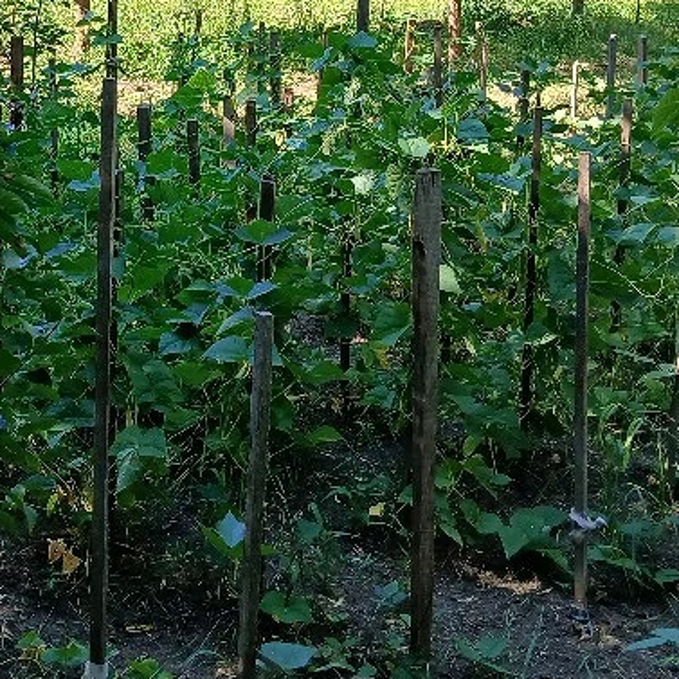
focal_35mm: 61
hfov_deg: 27.3
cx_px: 81
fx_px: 1354
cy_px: 108
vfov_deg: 27.4
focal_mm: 3.98
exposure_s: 1/119
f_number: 1.8
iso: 20
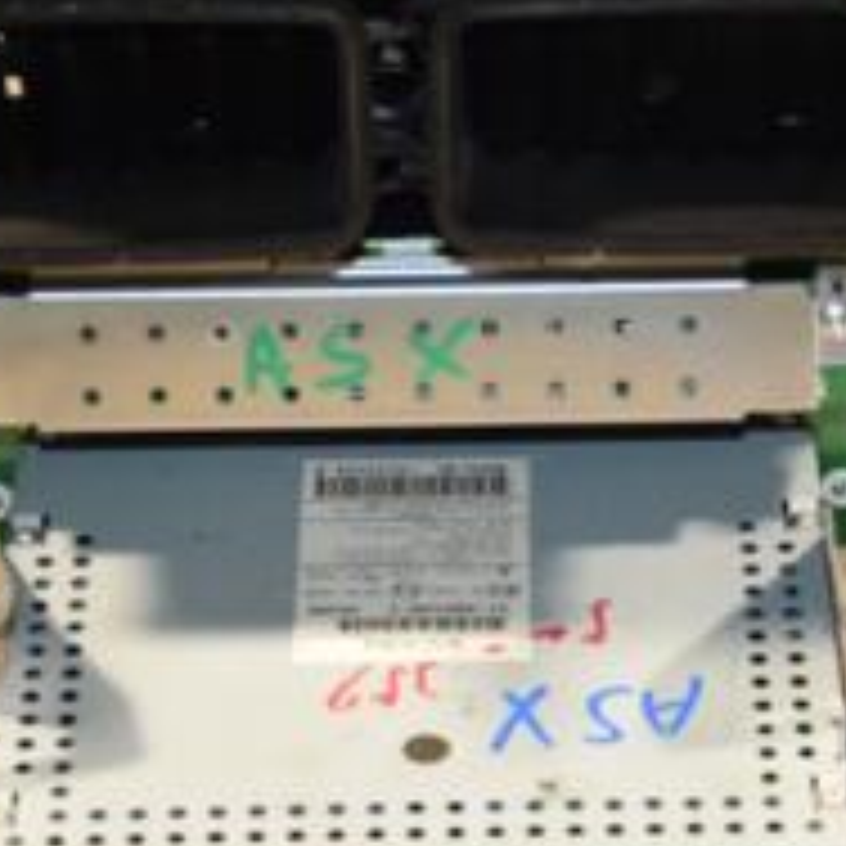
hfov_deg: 9.5
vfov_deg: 9.5
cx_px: 562
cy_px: 490
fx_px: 5070
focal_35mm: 183
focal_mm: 45
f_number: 4.8
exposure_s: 1/200
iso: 800
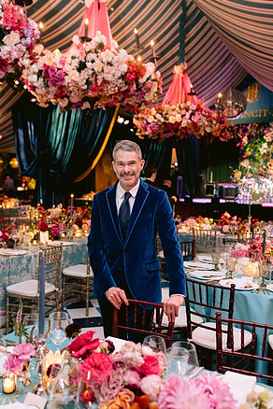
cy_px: 202
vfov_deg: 53.1
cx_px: 136
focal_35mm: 36
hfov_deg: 36.9
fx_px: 409
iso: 3200
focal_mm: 35
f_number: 2.8
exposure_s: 1/100
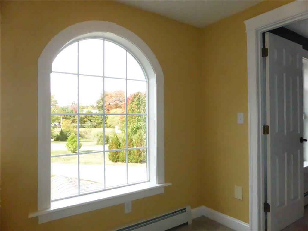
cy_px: 116
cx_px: 154
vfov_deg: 56.8
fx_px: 214
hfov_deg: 71.6
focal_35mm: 24
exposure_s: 1/2000
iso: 1600
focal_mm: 4.3
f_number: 4
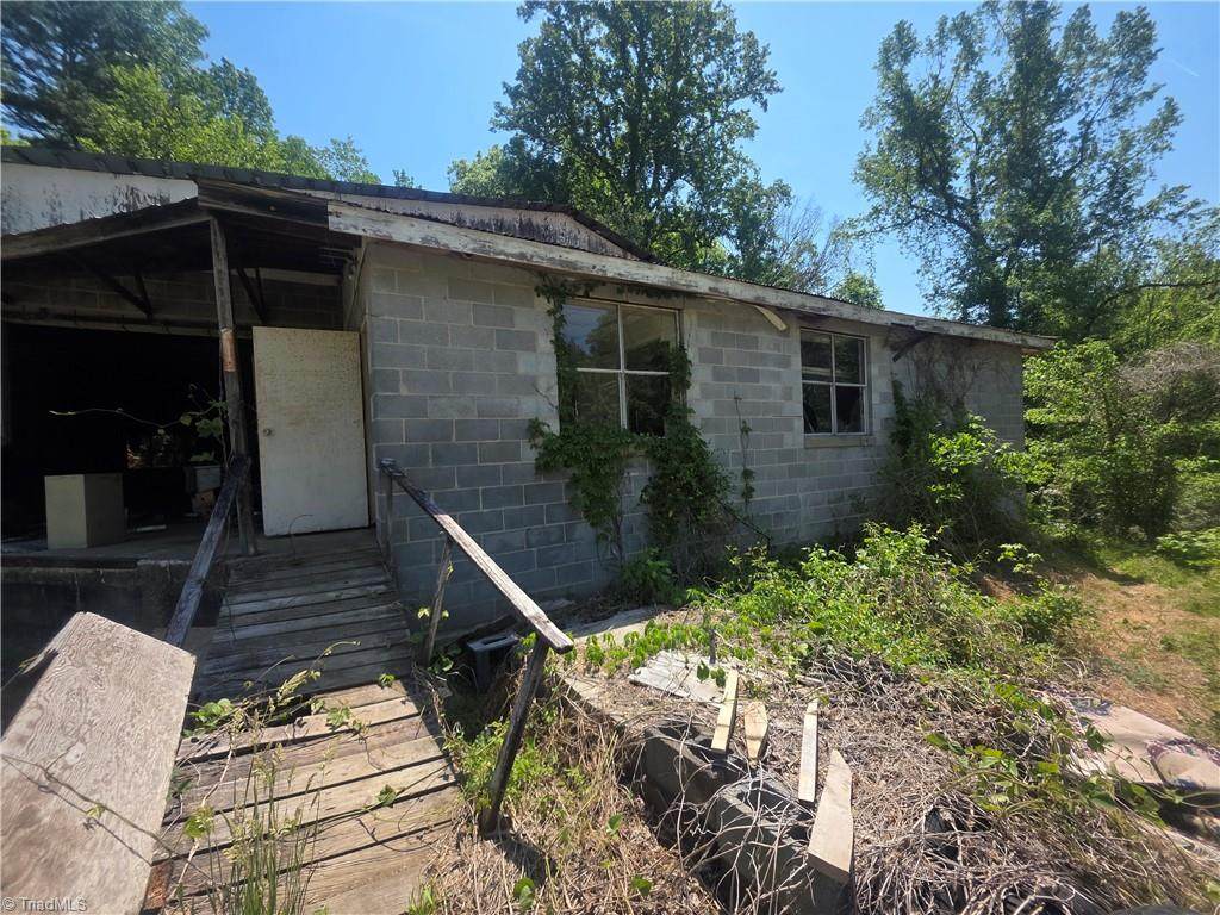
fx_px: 458
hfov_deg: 106.2
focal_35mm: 13
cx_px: 610
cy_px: 458
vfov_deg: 89.9
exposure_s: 1/1425
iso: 40
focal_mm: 2.2
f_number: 1.9
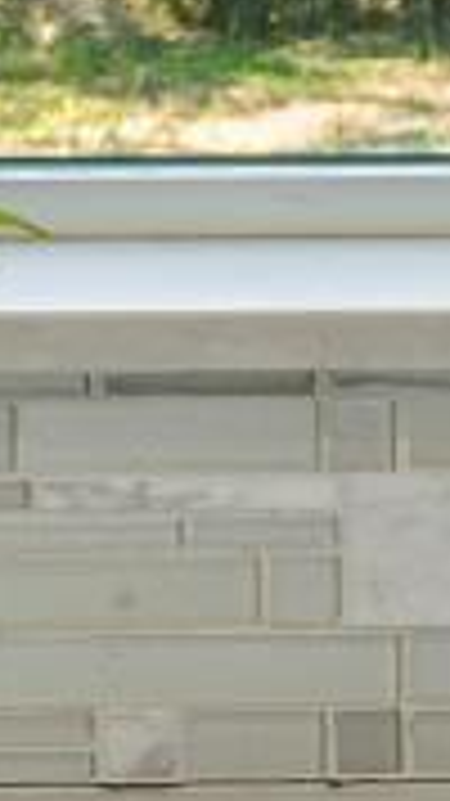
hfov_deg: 3.7
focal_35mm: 265
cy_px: -518
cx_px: -2547
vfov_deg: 7.9
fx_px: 5627
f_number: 9
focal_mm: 30
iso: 250
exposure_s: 1/25
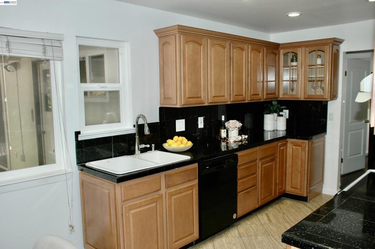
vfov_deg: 43.5
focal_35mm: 30
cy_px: 124
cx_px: 188
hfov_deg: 62.0
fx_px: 312
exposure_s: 1/60
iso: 200
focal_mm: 20
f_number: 4
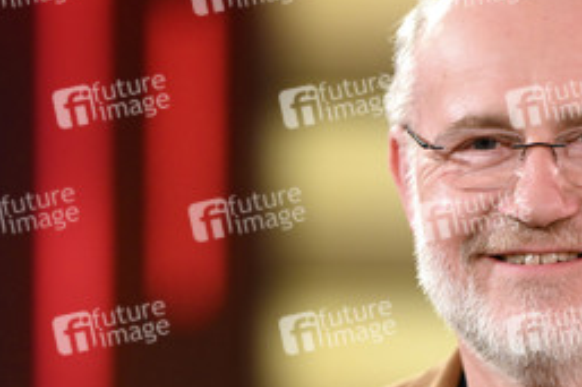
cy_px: 272
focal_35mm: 237
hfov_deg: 8.7
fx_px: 3829
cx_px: 504
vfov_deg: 5.8
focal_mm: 135
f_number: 2
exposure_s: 1/400
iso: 1600
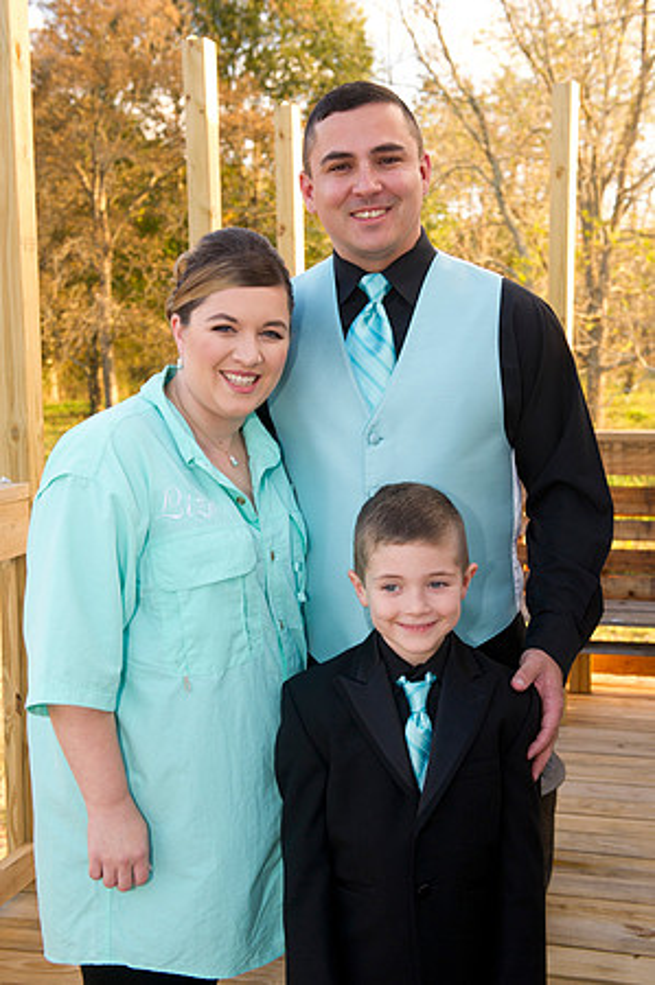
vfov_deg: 43.6
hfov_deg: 29.8
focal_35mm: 45
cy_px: 492
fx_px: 1231
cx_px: 328
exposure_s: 1/250
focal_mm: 45
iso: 640
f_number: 5.6
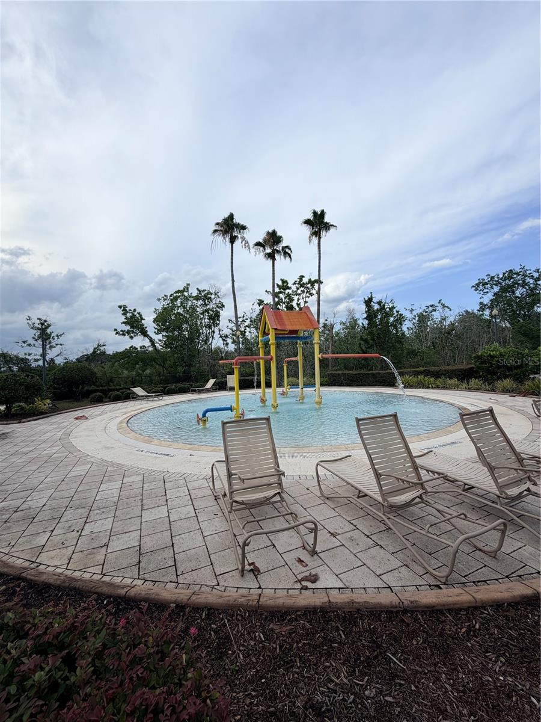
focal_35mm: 14
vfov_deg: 102.1
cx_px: 270
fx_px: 292
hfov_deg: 85.7
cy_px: 361
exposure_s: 1/942
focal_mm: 2.22
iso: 20
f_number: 2.2
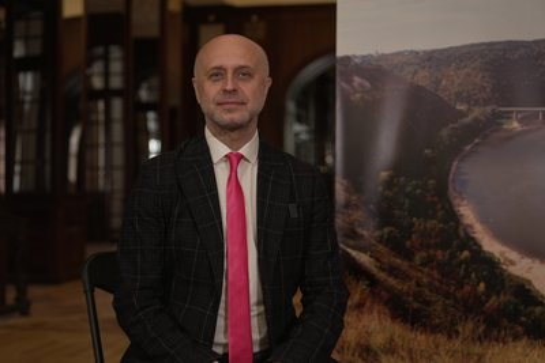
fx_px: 803
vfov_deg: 25.5
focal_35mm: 53
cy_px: 182
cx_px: 272
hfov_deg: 37.5
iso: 500
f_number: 2.8
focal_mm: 53
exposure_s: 1/125
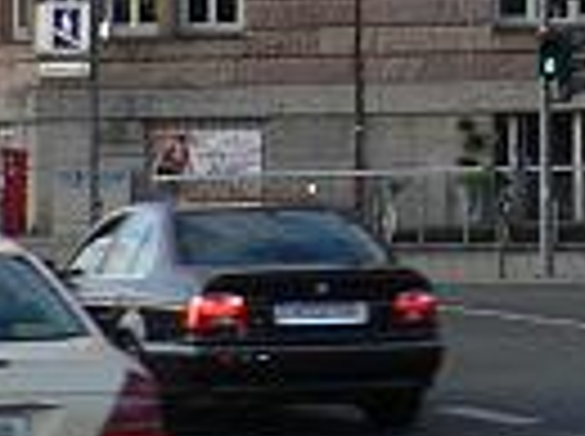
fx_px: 3745
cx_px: 1400
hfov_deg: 8.2
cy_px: -566
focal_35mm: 222
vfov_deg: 6.4
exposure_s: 1/100
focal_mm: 6
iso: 80
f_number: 3.6
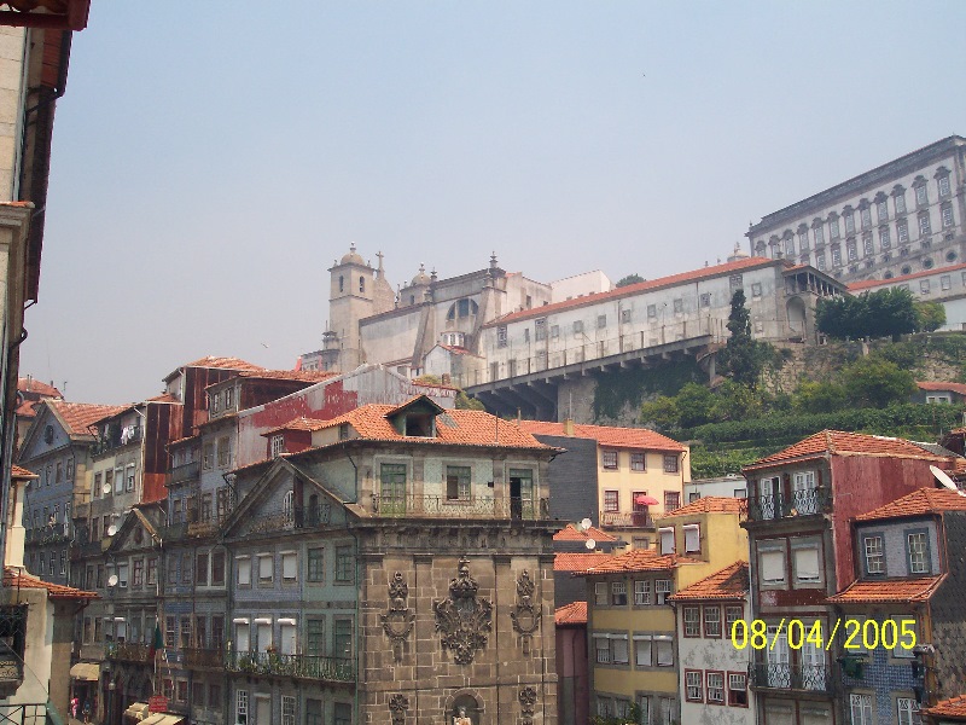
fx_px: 1060
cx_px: 483
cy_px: 362
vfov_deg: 37.7
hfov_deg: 49.0
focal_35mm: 38
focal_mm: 8
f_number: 4.8
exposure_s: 1/700
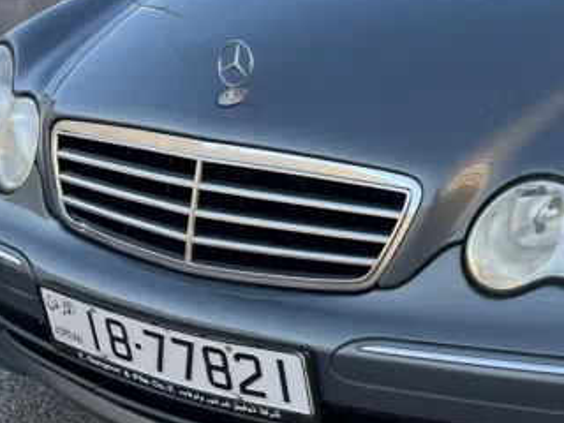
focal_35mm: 52
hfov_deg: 35.4
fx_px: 847
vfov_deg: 28.0
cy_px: 174
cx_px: 465
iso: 50
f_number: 1.5
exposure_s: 1/786
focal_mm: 5.7
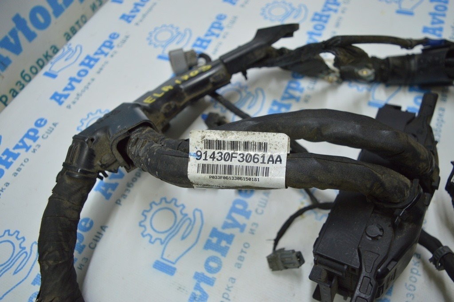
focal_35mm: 27
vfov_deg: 47.9
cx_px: 227
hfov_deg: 67.4
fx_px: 340
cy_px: 151
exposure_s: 1/100
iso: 400
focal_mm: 18
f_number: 3.5
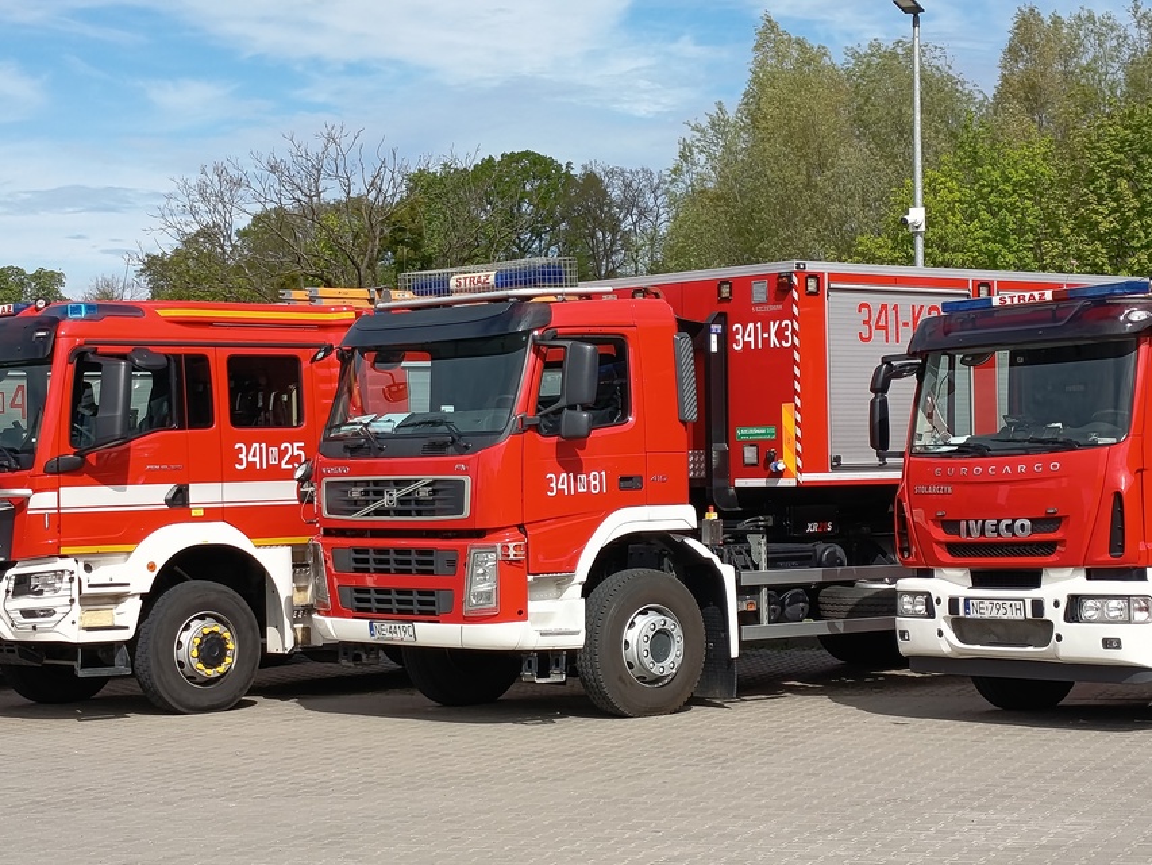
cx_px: 576
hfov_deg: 24.1
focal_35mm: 81
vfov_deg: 18.2
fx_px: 2696
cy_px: 432
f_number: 1.7
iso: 51
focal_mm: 5.27
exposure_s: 1/683
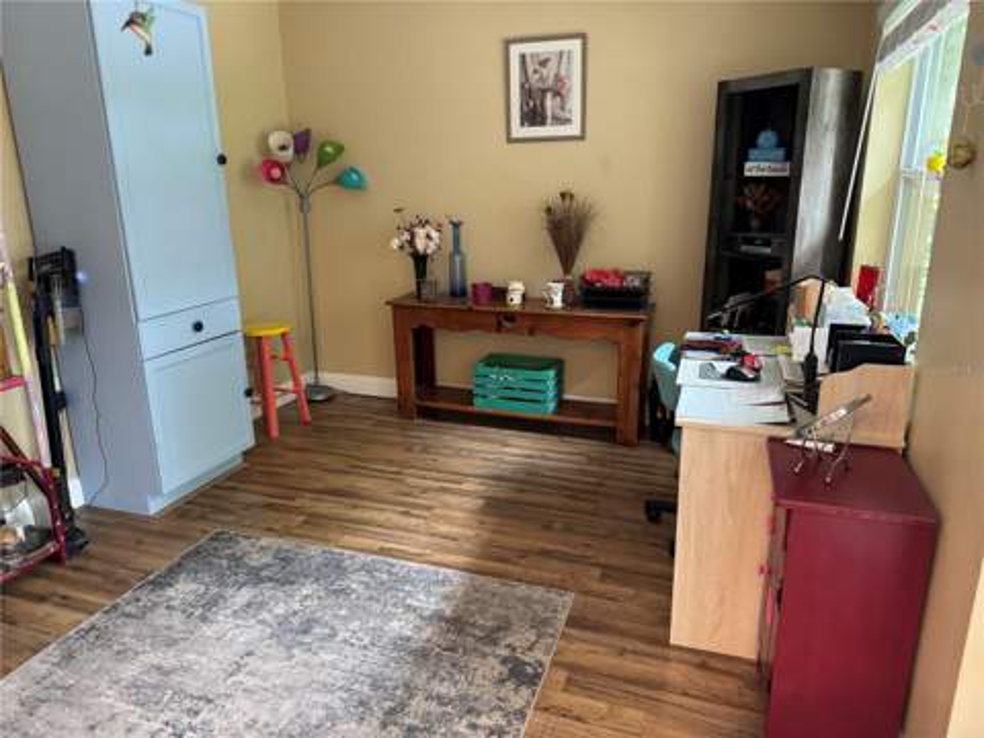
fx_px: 682
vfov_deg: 56.8
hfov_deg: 71.6
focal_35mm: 24
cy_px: 369
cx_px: 492
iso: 800
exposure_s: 1/60
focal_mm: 6.76
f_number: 1.78
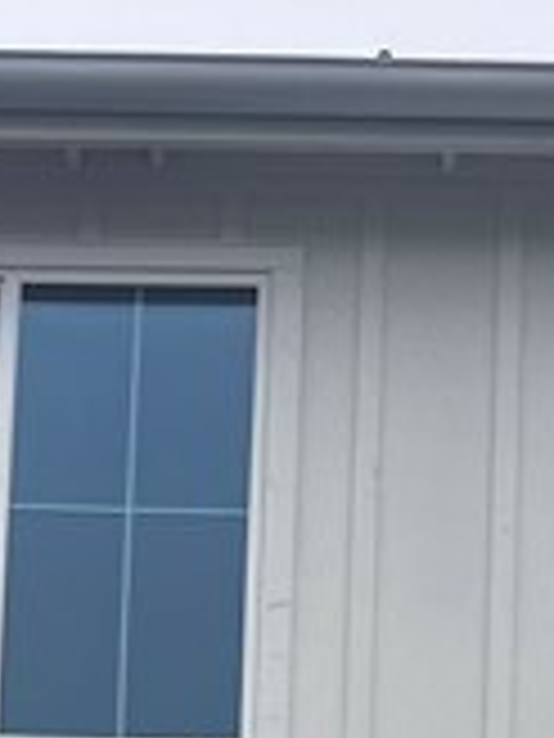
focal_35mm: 162
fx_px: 3457
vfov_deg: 9.6
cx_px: 41
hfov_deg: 9.1
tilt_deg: +10.1
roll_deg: -3.9
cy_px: 2160
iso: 50
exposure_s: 1/1458
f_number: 1.6
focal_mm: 5.1
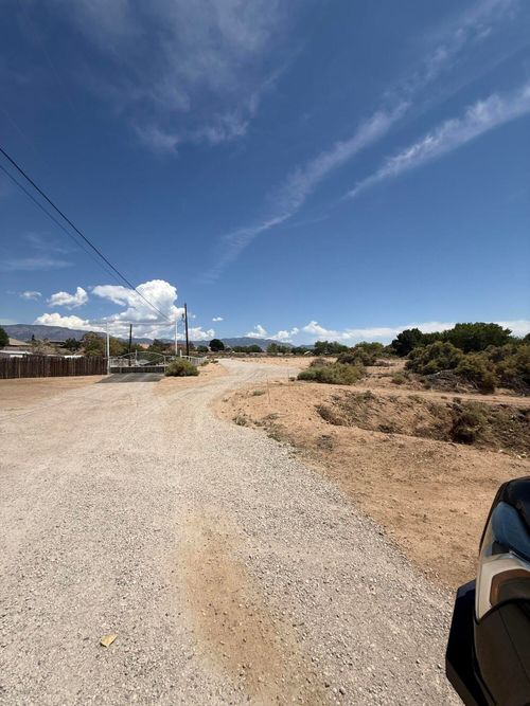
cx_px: 265
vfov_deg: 102.1
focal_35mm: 14
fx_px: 286
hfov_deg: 85.7
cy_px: 353
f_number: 2.2
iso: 50
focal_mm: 2.22
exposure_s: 1/4762
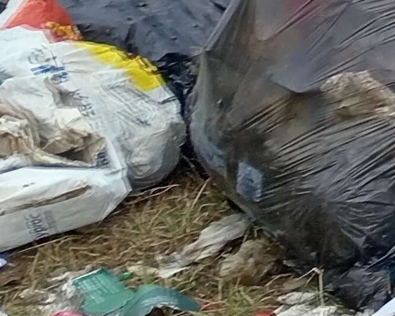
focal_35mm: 161
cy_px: -360
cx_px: 970
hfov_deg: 10.3
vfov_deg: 8.9
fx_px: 1882
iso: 100
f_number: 1.8
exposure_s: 1/205
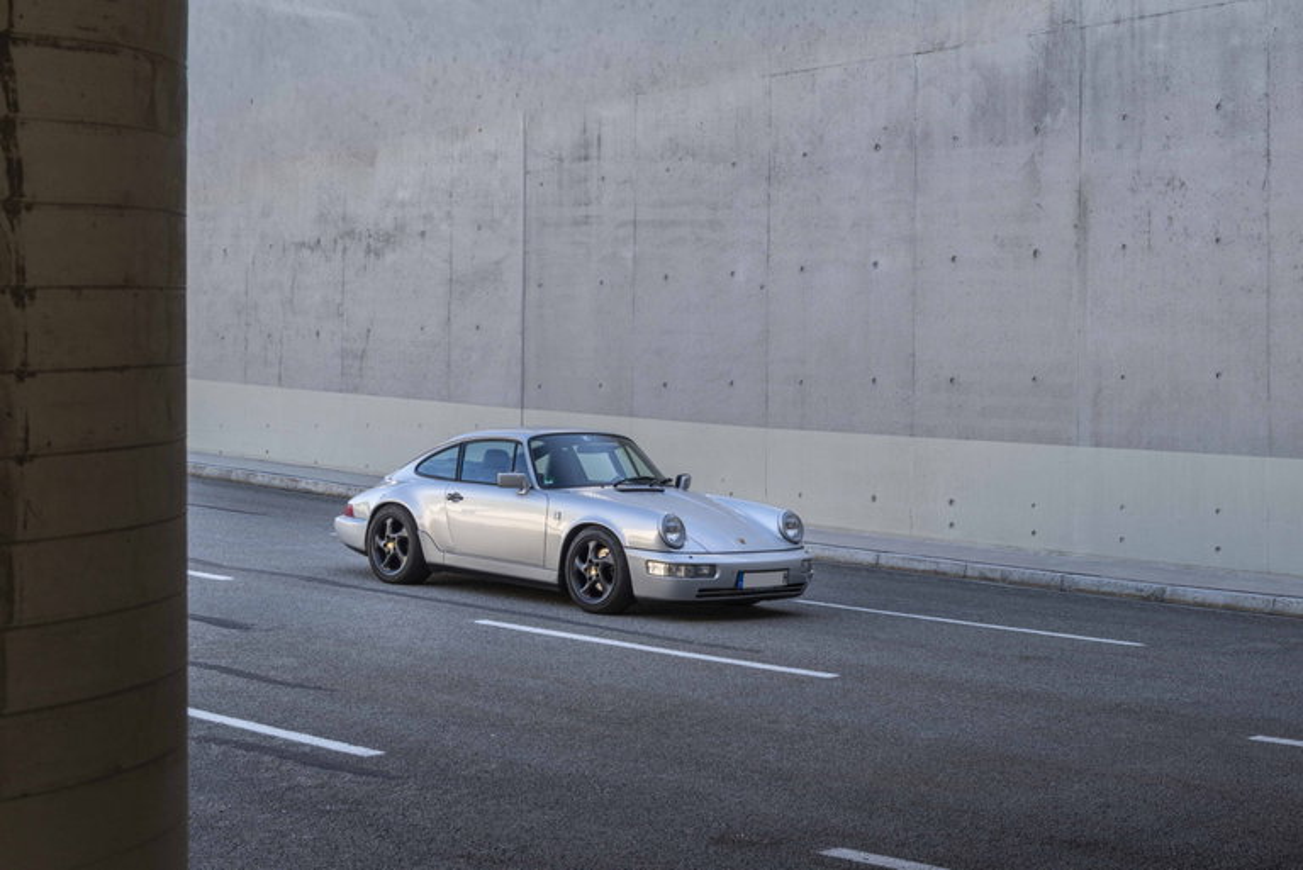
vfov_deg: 29.3
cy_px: 435
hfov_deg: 42.7
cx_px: 652
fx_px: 1666
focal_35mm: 46
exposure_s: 1/125
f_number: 8
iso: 400
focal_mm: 46
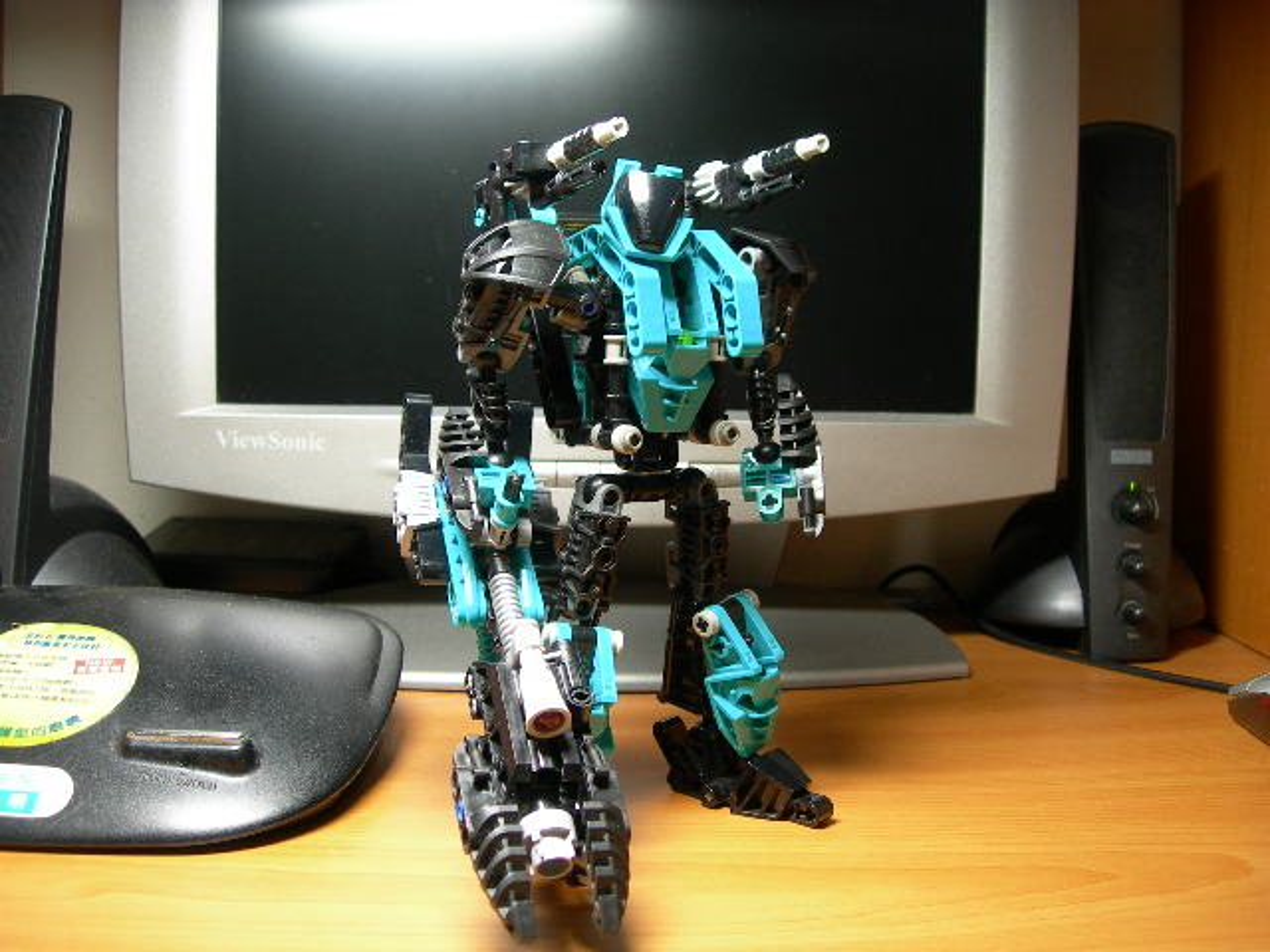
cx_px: 635
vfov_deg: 37.7
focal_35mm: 38
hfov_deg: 49.0
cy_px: 476
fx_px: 1394
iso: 50
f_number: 2.8
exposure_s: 1/9.4
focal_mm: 7.8
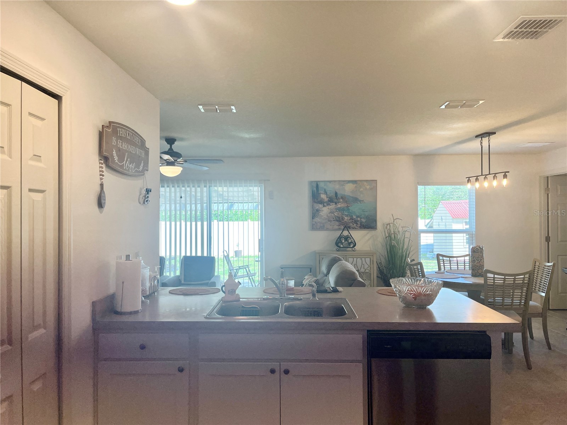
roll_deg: +0.8
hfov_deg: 67.3
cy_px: 212
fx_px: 426
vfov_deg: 53.1
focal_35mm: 26
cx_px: 284
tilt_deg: +1.5
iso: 64
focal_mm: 5.1
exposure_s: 1/132
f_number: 1.6
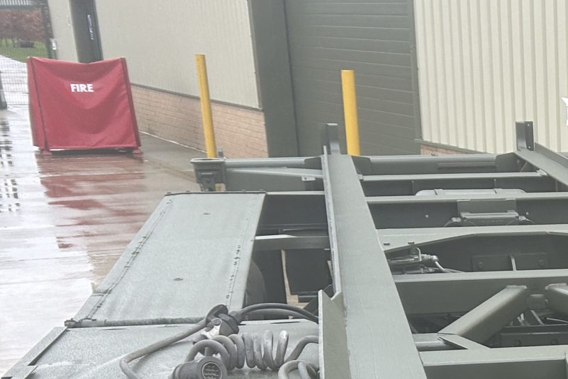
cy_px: 551
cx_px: 708
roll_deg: -0.8
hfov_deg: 21.9
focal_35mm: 85
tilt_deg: -21.9
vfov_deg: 15.0
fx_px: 1341
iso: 50
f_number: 1.5
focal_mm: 5.7
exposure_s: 1/331
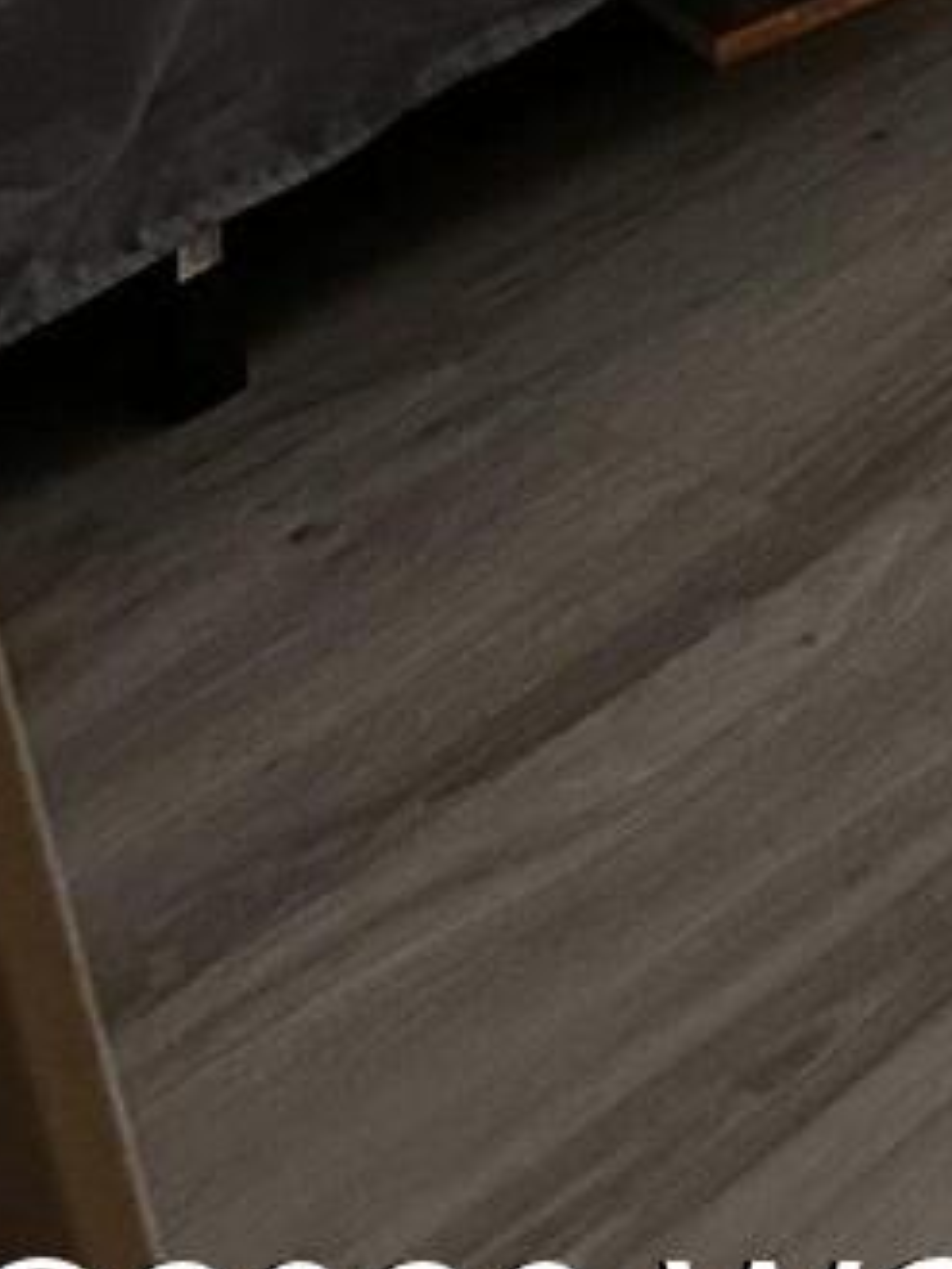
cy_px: -2160
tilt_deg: -8.0
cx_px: 2829
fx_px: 5350
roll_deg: -2.8
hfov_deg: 8.5
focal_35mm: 146
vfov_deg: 10.7
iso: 400
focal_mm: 6.86
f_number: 1.78
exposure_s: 1/60
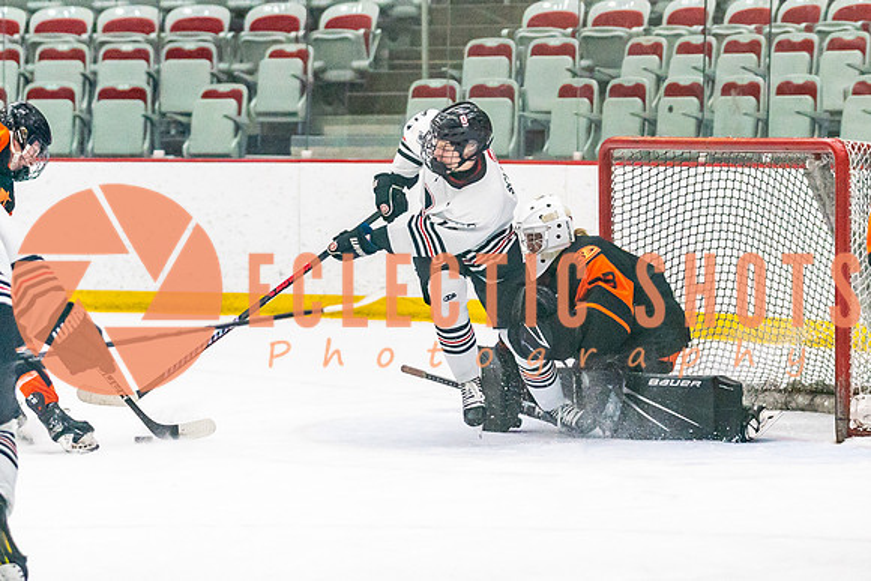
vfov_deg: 8.1
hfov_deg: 12.1
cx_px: 560
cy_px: 362
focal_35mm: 169
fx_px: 4096
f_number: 2.8
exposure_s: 1/1250
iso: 3200
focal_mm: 84
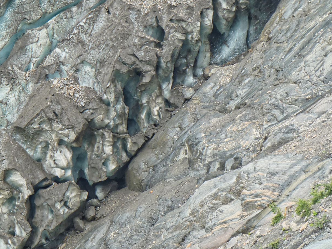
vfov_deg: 6.6
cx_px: 159
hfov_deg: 8.8
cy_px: 92
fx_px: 2167
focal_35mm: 226
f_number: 3.7
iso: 100
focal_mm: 26
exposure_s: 1/100
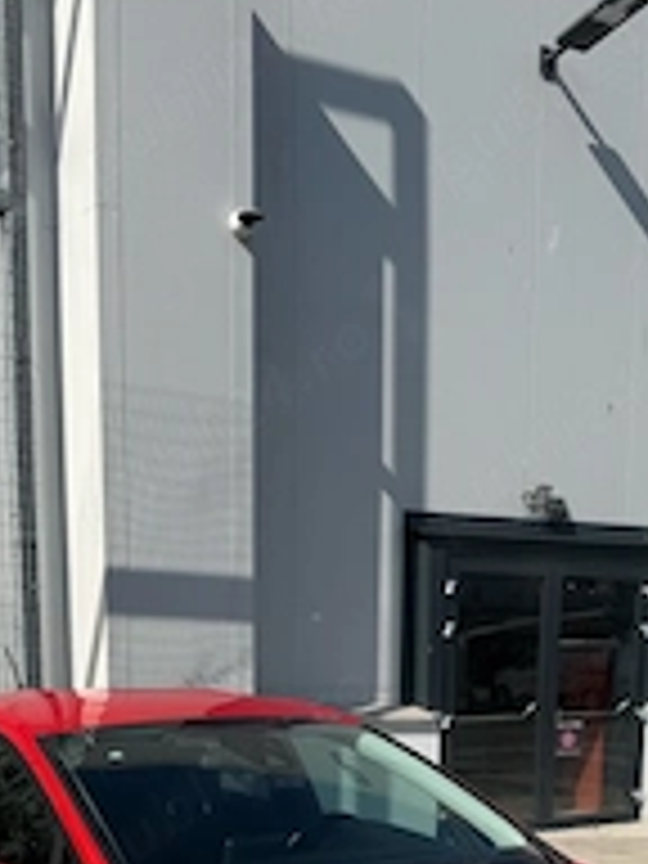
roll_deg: +0.5
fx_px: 1248
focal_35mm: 50
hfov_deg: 29.1
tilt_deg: -6.6
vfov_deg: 35.2
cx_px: 315
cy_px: 832
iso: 80
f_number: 1.78
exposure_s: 1/6173
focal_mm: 6.76
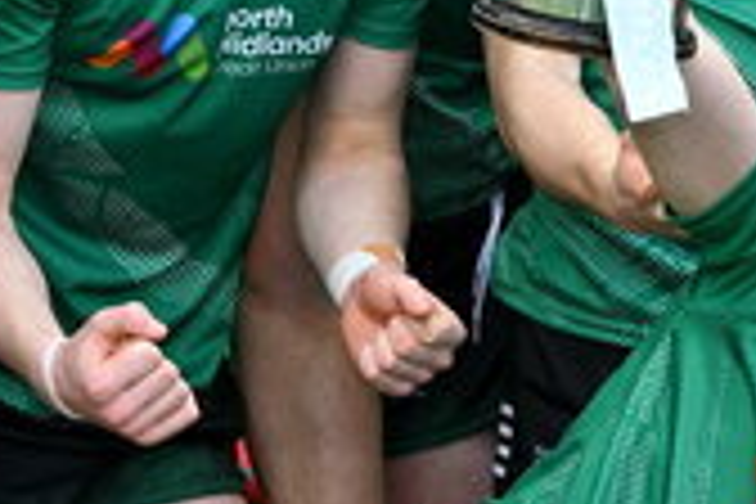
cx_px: 1296
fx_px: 5628
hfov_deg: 7.5
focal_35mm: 268
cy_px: -11
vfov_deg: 5.1
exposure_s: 1/250
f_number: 6.3
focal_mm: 44
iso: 320
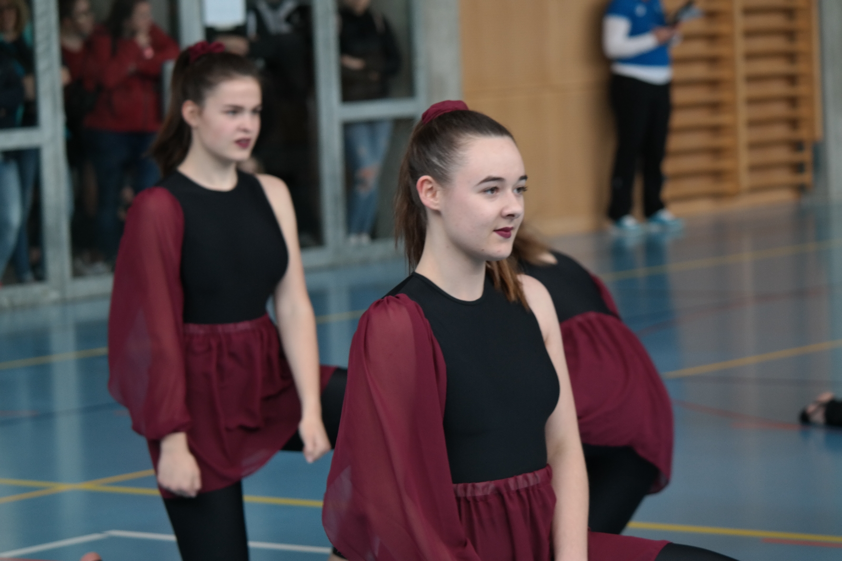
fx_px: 3601
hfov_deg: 13.3
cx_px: 421
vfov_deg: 8.9
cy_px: 280
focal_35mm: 154
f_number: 5
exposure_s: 1/125
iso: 400
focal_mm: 100
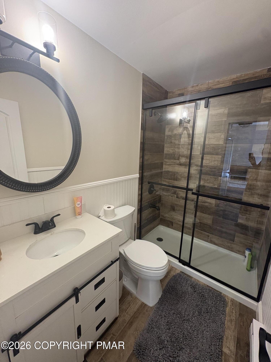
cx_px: 136
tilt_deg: -11.2
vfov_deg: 102.1
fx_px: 146
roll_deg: -2.3
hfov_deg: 85.7
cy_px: 181
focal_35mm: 14
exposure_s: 1/60
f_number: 2.2
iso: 250
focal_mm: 2.22
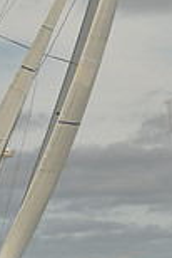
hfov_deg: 5.2
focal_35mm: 264
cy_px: 27
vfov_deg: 7.8
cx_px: 78
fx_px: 1888
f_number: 7.1
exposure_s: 1/1000
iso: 320
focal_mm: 70
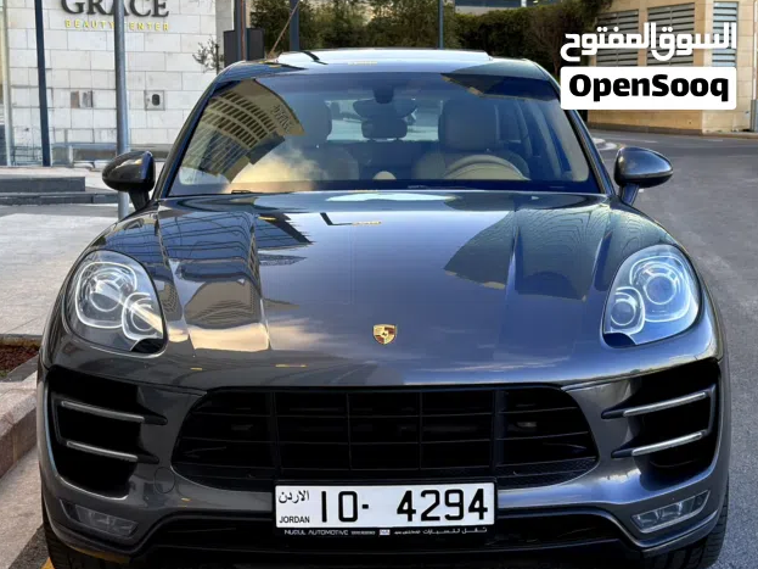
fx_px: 810
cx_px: 377
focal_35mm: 37
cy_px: 285
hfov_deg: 50.1
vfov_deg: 38.7
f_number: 1.78
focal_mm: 6.76
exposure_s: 1/383
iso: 80
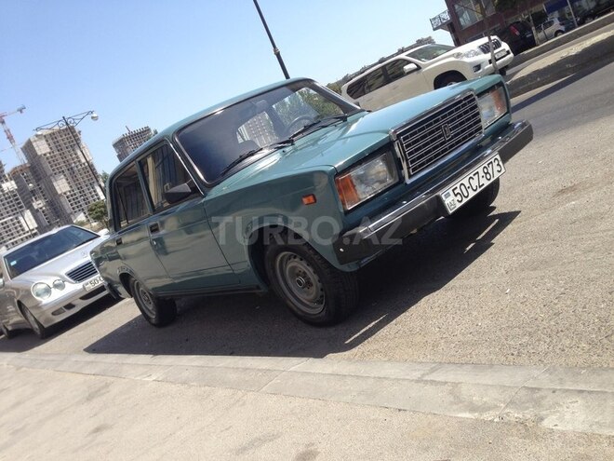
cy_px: 230
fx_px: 585
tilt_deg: -6.0
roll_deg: +26.5
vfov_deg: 42.9
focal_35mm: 33
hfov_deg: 55.4
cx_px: 307
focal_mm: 4.12
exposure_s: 1/1063
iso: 50
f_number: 2.4
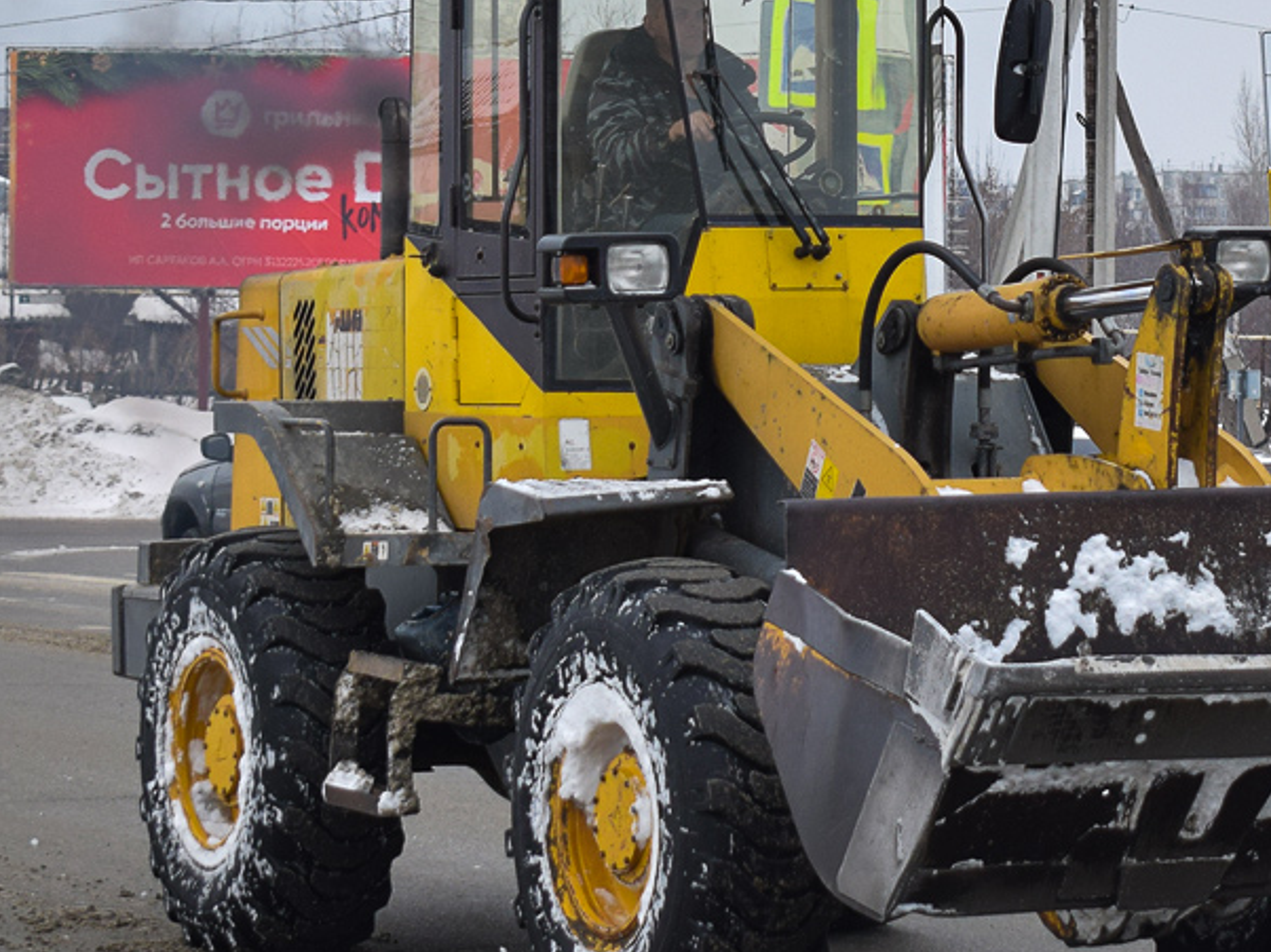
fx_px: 4221
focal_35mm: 115
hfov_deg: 17.0
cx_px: 1007
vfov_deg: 12.9
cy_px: 319
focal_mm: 40
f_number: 7.1
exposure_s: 1/800
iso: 400
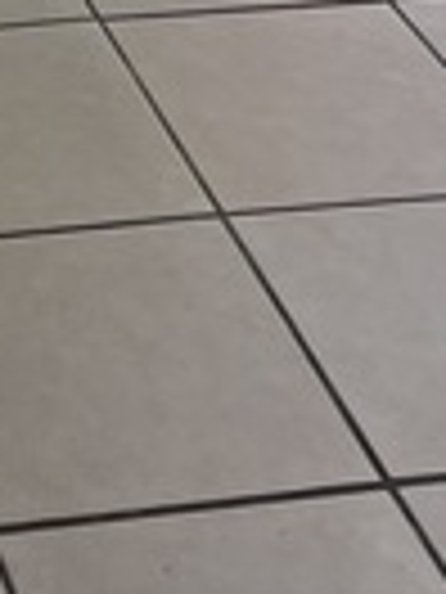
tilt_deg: -18.3
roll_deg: -1.7
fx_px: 2250
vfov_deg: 12.7
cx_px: -347
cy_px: -691
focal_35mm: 131
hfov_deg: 10.6
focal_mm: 5.1
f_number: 1.6
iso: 80
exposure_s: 1/60
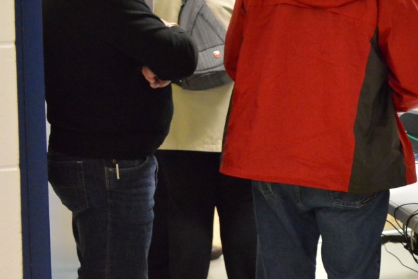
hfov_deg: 19.3
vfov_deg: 13.7
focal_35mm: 98
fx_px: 1138
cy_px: -17
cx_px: 538
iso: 6400
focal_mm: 38
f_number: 5.6
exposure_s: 1/125
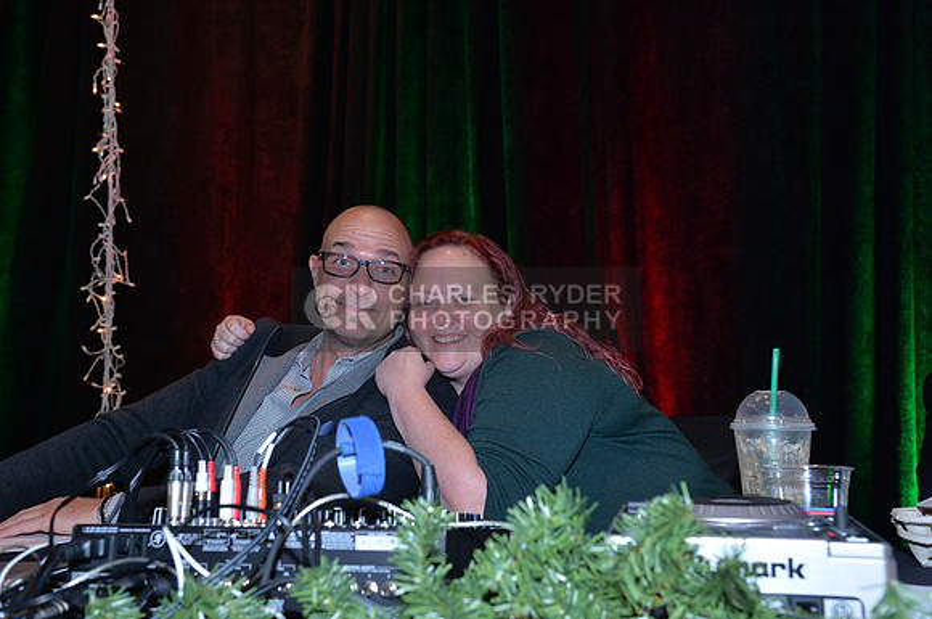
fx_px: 1138
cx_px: 466
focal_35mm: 44
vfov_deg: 30.4
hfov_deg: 44.6
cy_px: 310
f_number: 6.3
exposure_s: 1/250
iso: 2500
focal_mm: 44
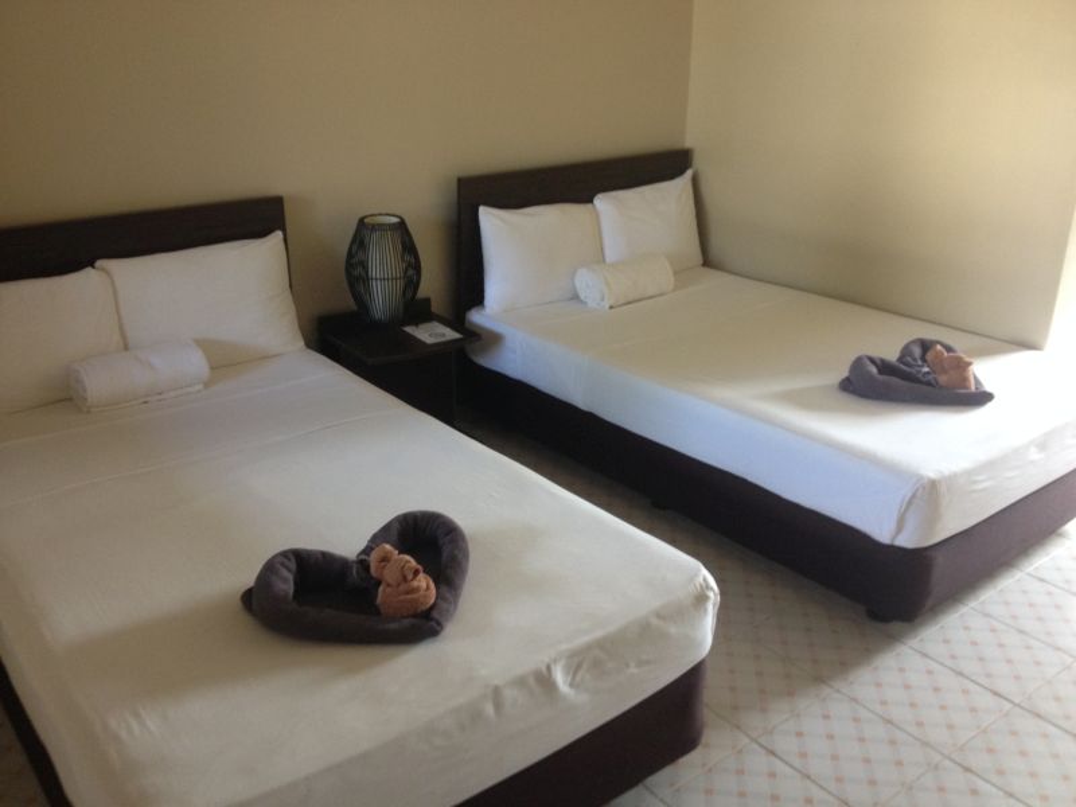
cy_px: 404
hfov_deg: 52.6
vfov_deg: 40.7
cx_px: 538
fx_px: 1088
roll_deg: +0.4
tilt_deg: -23.9
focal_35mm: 35
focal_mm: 4.28
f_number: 2.4
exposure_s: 1/20
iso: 125
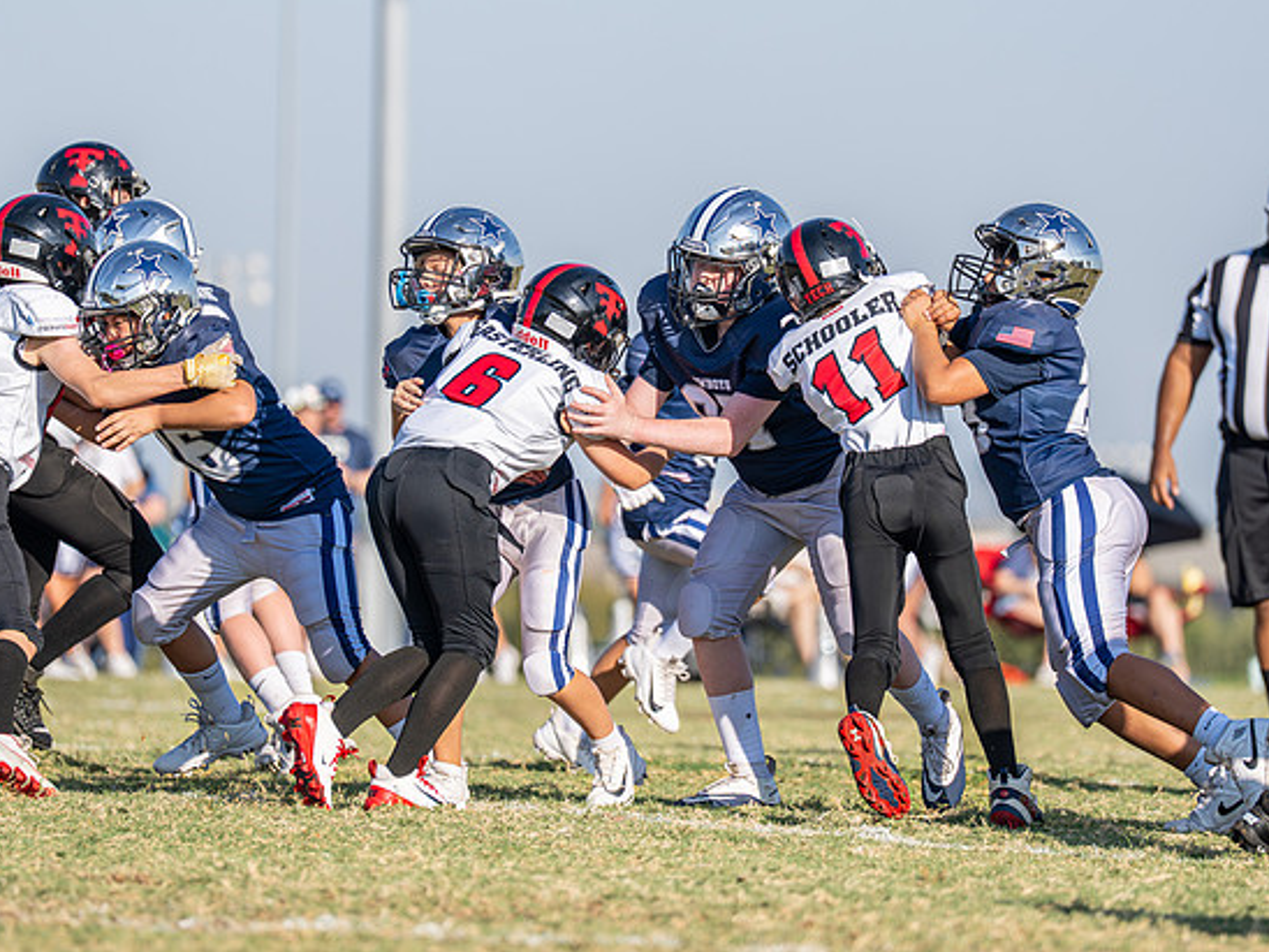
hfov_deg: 6.2
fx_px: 11731
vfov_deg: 4.6
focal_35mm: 320
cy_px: 375
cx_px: 697
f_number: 2.8
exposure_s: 1/2500
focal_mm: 200
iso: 100
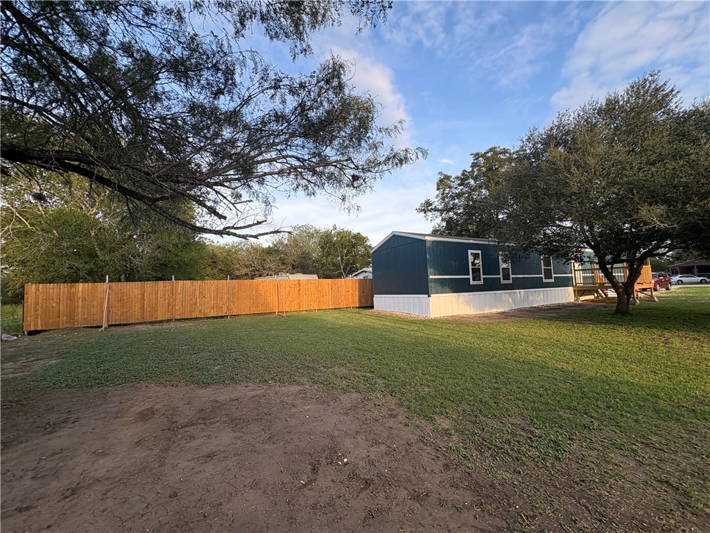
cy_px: 266
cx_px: 355
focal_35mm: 14
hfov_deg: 102.1
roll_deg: +2.3
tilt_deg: +6.3
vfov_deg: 85.7
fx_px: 287
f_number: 2.2
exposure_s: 1/397
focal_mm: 2.22
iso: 40
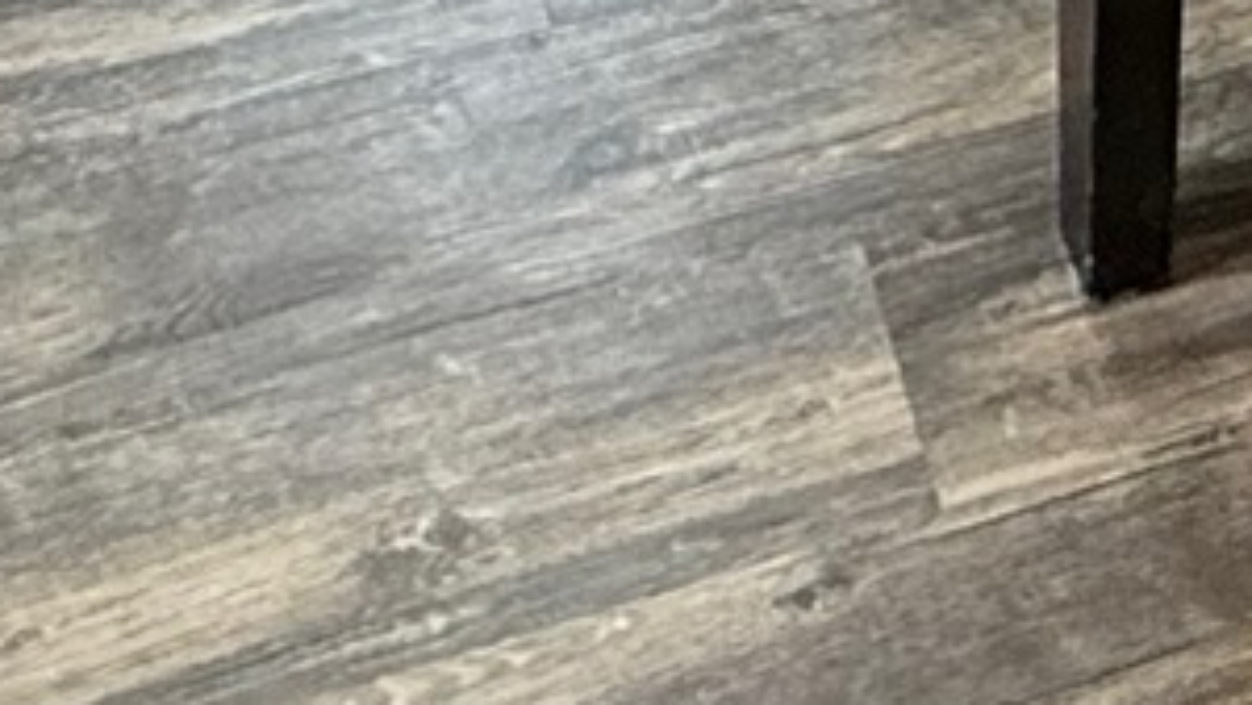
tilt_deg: -9.9
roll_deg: -1.1
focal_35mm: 104
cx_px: 1173
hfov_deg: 20.1
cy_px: -2115
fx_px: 3454
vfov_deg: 7.8
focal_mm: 2.22
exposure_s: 1/120
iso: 100
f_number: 2.2
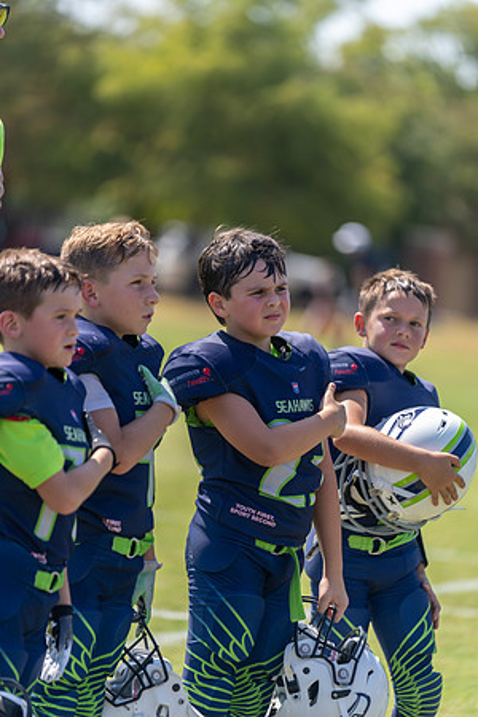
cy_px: 358
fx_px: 3983
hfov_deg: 6.9
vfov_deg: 10.3
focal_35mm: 200
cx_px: 239
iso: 100
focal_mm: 200
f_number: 2.8
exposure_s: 1/800
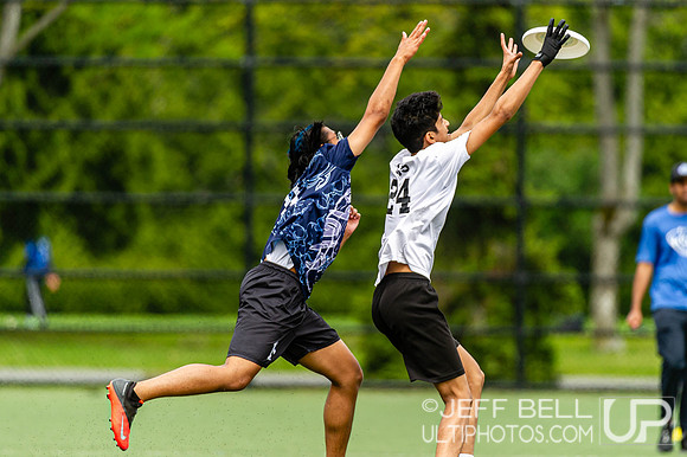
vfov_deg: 2.5
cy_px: 233
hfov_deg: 3.7
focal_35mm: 555
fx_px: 10583
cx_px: 385
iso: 250
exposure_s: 1/1000
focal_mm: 400
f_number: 4
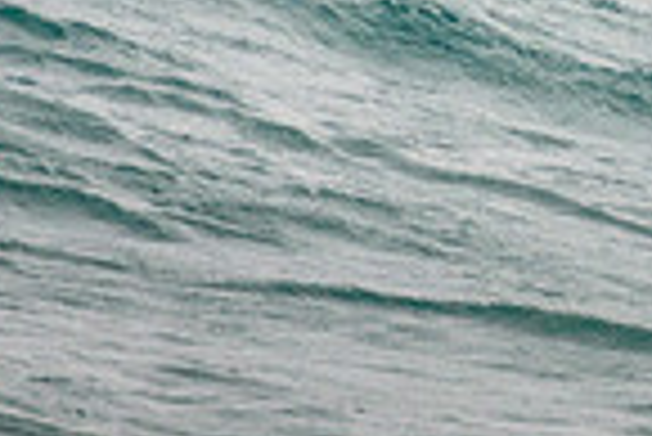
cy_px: -222
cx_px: 1129
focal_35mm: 2454
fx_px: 44488
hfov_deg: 0.8
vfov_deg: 0.6
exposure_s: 1/1600
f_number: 5.6
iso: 800
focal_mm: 400
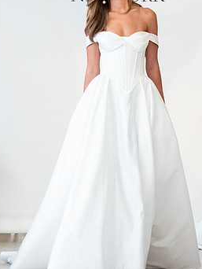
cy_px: 123
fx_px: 1103
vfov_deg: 13.9
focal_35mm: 142
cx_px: 121
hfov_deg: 10.5
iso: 1600
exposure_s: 1/500
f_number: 4
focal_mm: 54
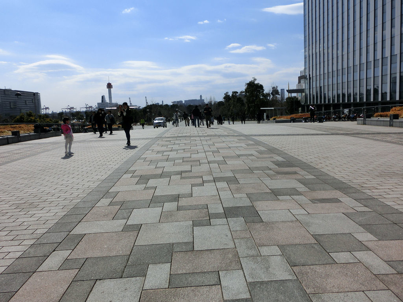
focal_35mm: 28
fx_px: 326
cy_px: 151
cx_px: 202
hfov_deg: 63.4
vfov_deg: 49.7
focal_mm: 5
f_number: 8.8
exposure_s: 1/500
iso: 80
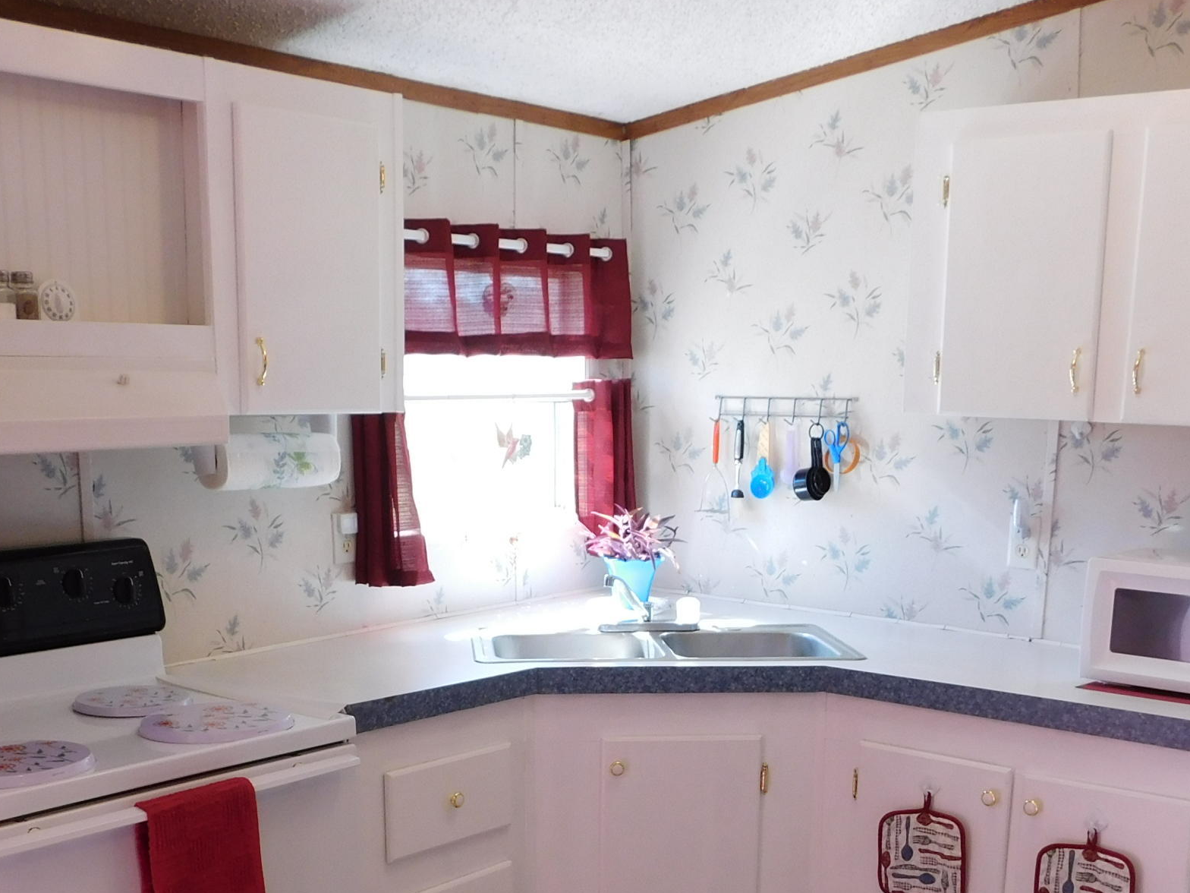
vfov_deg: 31.9
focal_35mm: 44
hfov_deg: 42.9
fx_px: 1513
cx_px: 619
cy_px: 736
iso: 125
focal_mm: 4
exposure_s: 1/60
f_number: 3
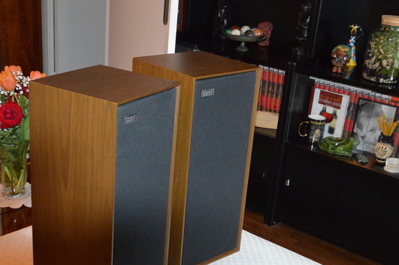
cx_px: 168
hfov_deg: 37.0
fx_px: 595
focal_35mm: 54
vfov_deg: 25.0
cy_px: 182
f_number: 4
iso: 3200
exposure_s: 1/60
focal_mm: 25
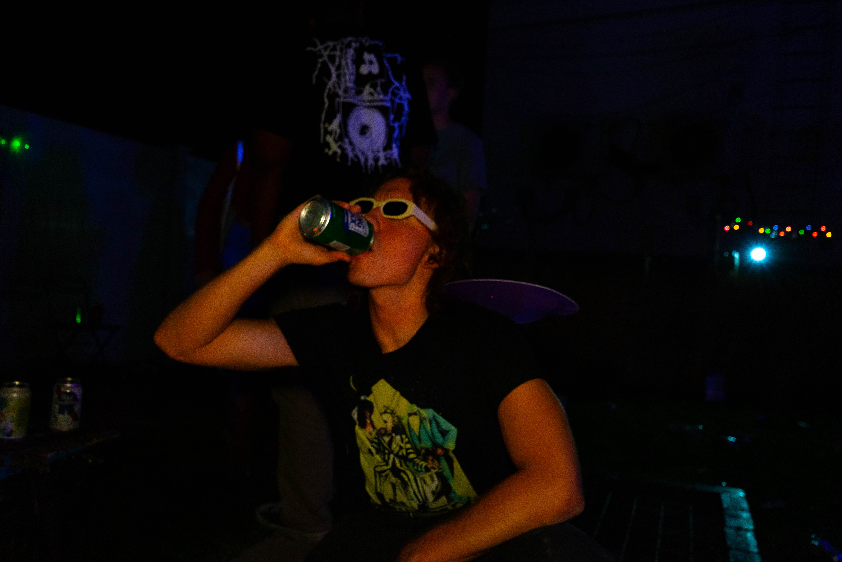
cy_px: 281
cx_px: 421
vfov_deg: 46.4
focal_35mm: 28
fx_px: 655
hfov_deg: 65.5
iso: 1000
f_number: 5.6
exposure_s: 1/50
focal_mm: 28
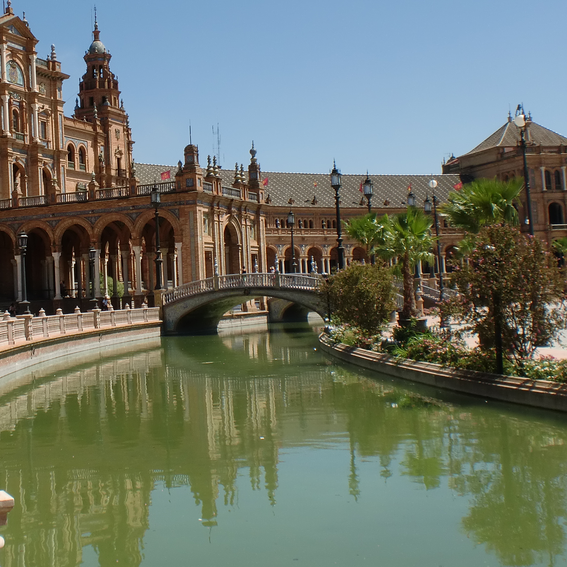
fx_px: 1001
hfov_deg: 31.1
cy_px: 236
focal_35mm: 54
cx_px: 150
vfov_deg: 31.6
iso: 64
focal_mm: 6.3
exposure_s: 1/400
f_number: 5.6
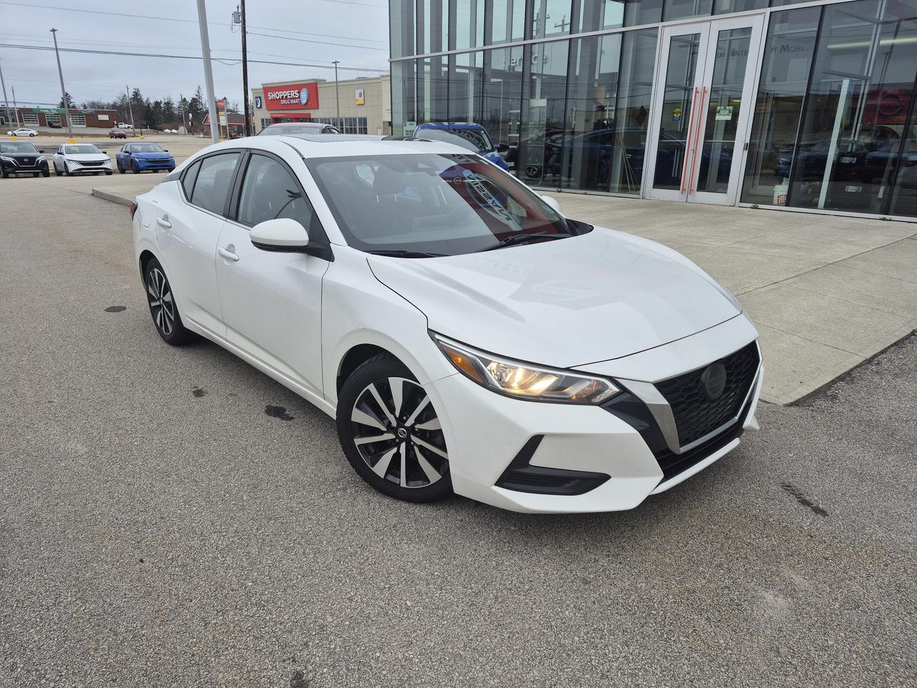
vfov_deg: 58.9
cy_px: 344
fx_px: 609
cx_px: 458
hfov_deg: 73.9
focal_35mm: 23
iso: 25
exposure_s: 1/194
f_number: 1.8
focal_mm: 5.4
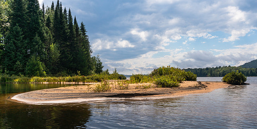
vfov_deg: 27.7
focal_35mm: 39
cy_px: 84
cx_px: 128
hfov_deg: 52.7
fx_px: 259
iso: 100
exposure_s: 1/80
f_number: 20
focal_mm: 24
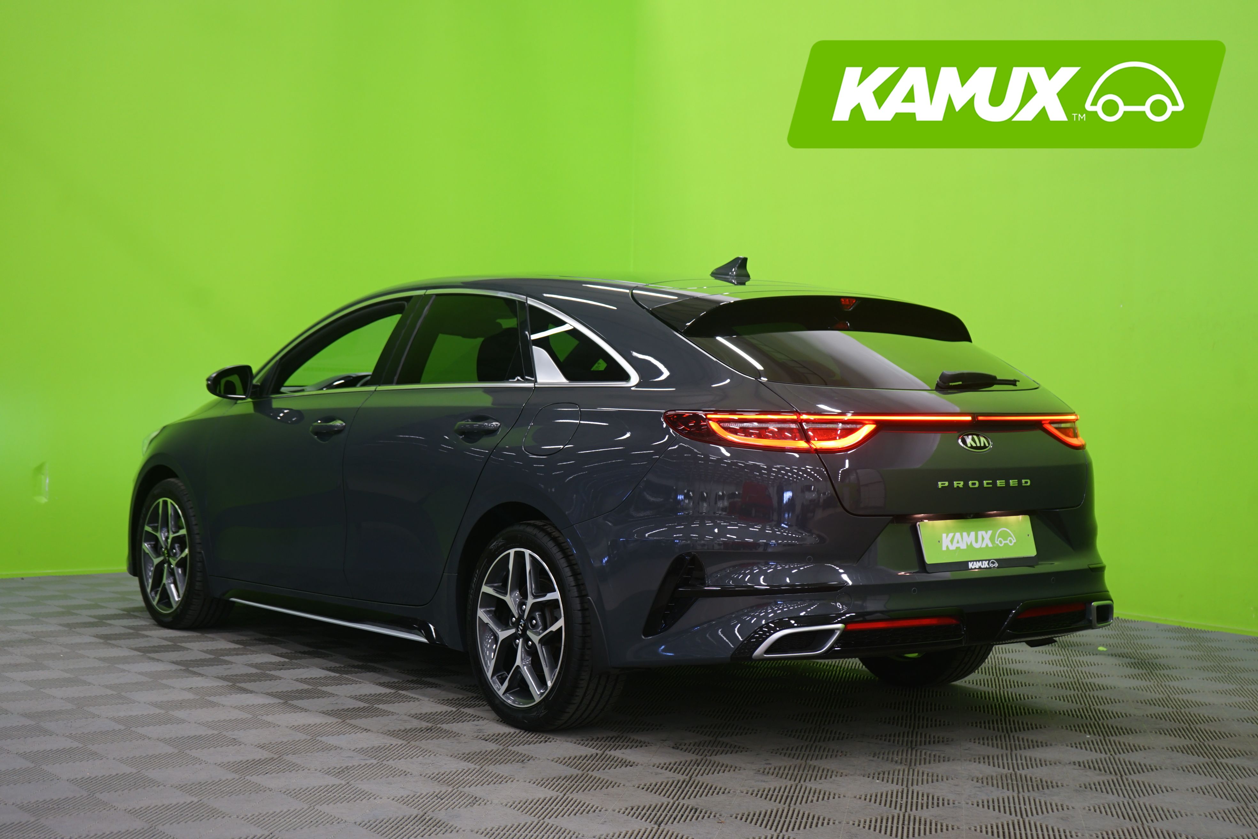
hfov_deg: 38.2
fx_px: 1817
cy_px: 420
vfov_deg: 26.0
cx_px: 629
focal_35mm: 52
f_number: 5
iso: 400
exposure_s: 1/6
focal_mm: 52
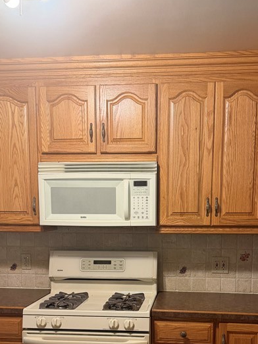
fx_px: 467
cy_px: 268
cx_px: 142
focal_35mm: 47
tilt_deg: -5.9
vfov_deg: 39.1
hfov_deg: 30.8
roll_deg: -0.3
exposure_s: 1/60
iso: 320
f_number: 1.78
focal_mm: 6.76
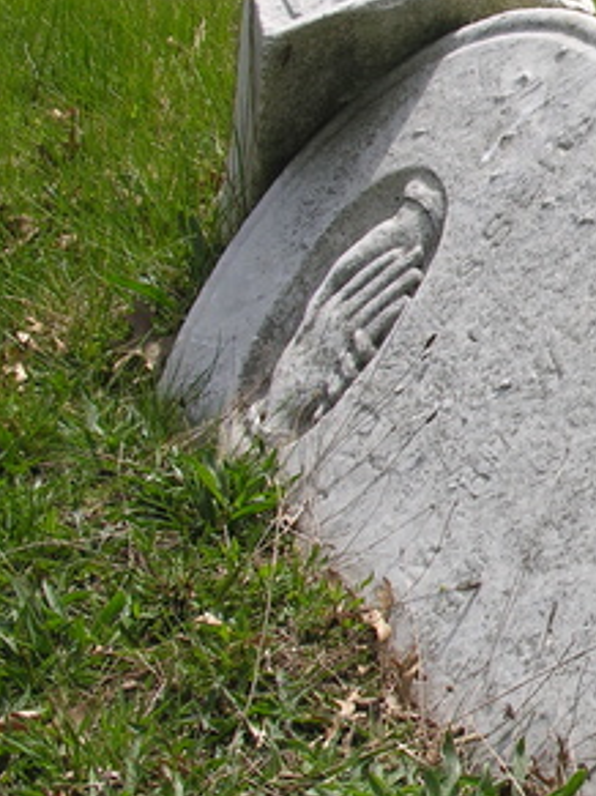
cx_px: 992
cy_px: 364
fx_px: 3124
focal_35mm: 136
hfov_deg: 10.4
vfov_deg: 14.5
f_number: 5.5
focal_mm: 12.7
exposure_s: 1/276
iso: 50
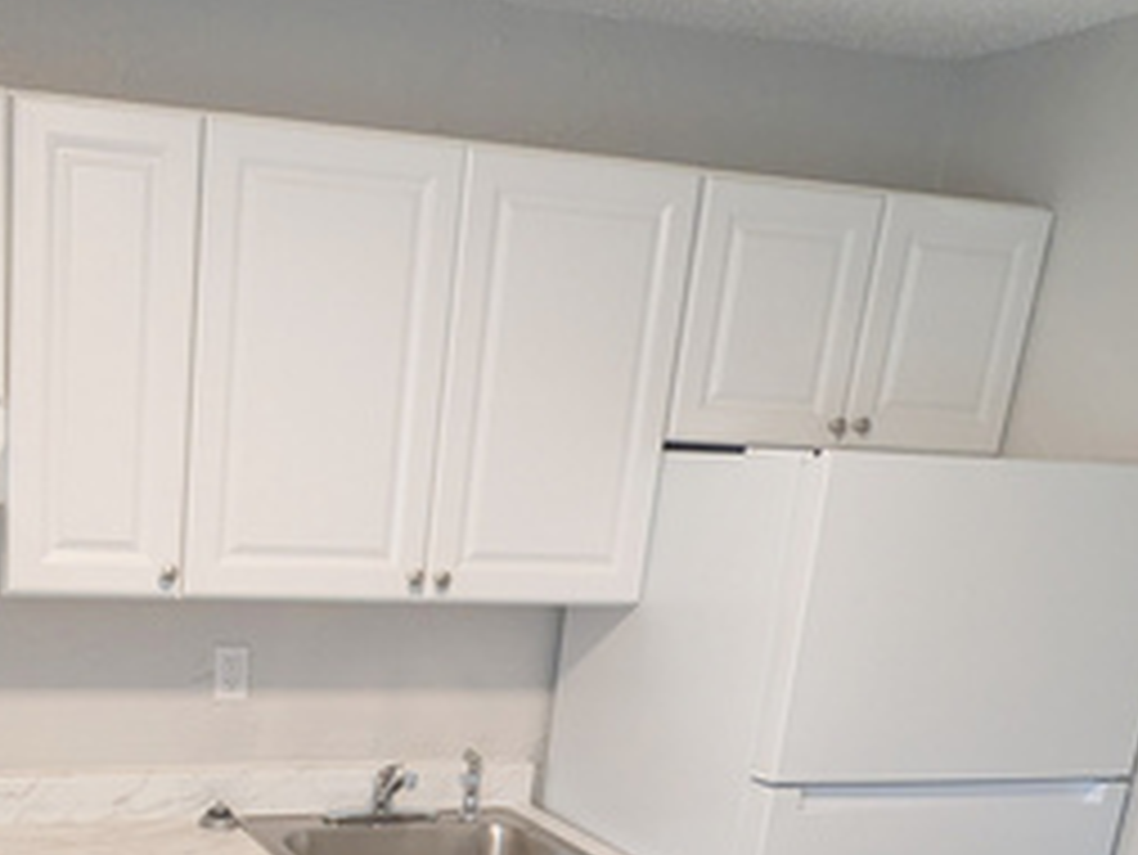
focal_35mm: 42
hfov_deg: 42.4
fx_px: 1381
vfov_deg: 31.4
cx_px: 202
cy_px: 886
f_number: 2.2
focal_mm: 2.35
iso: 164
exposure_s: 1/24
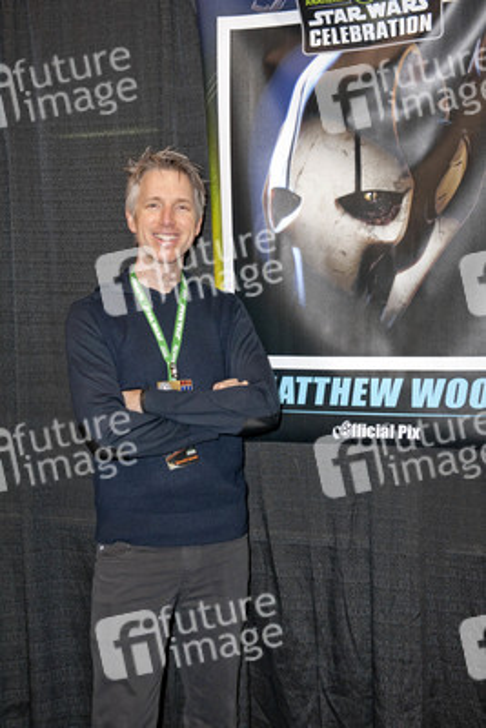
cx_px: 243
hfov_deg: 26.0
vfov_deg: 38.2
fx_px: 1052
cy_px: 364
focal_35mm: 52
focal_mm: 52
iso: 640
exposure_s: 1/400
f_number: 4
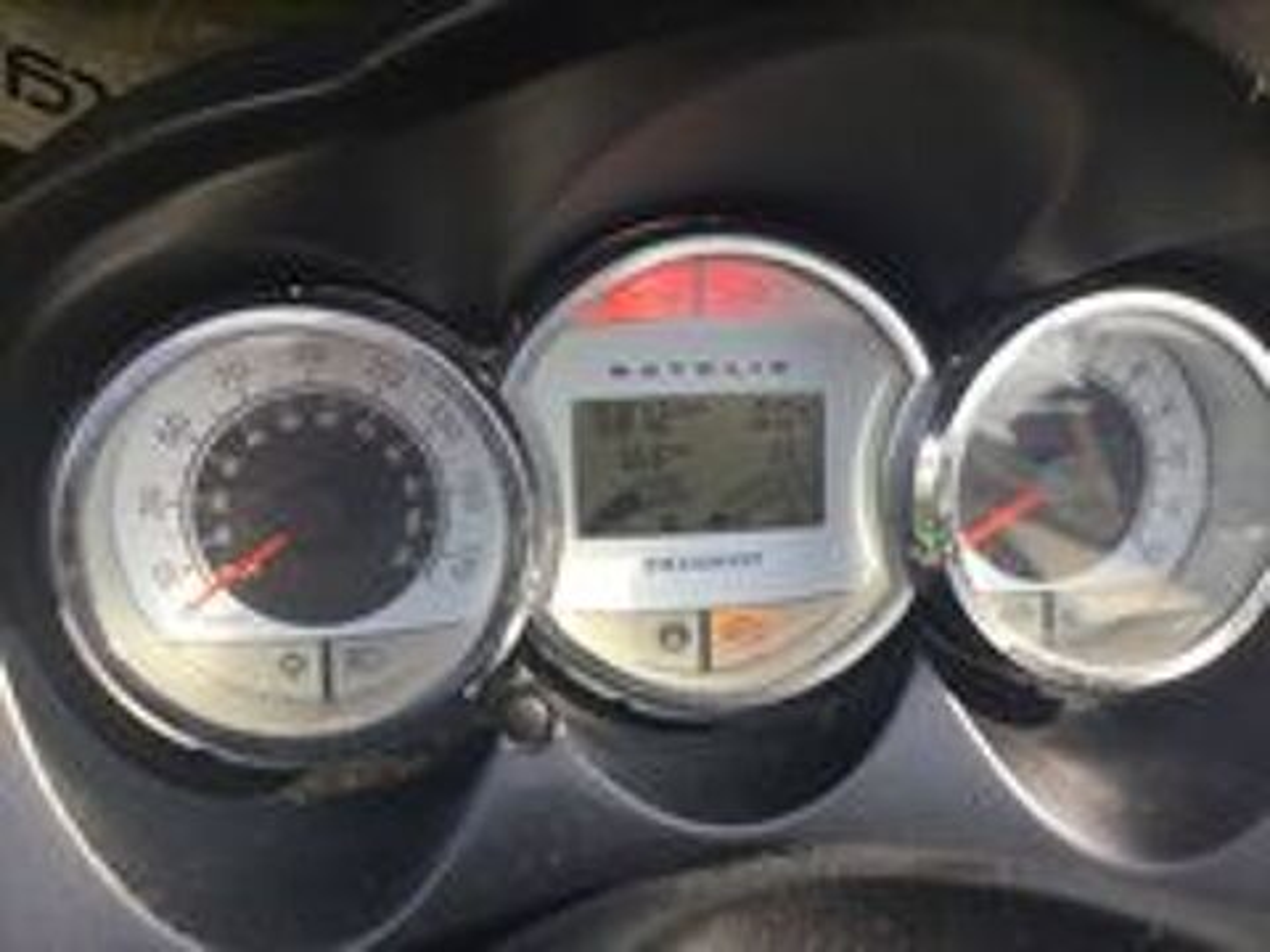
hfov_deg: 58.4
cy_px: 476
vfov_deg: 45.4
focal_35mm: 31
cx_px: 635
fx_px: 1137
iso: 25
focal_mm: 3.3
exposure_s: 1/210
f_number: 2.4
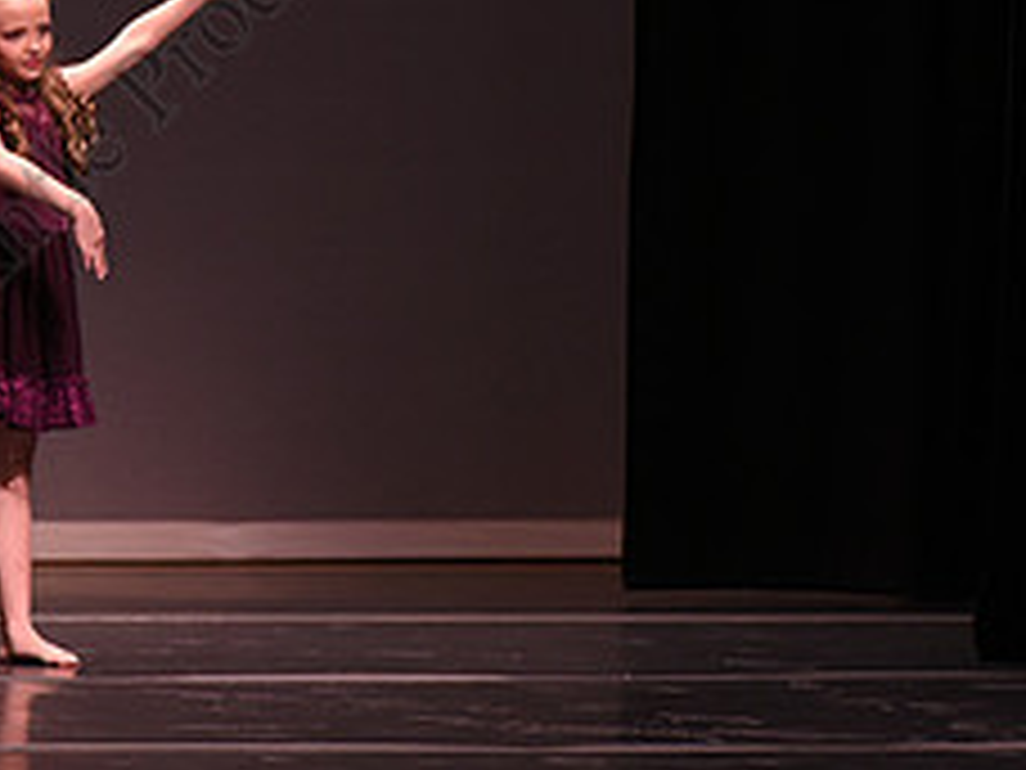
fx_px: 14494
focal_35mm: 489
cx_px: 104
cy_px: 146
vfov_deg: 3.0
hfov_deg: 4.1
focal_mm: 200
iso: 2000
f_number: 4
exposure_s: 1/250
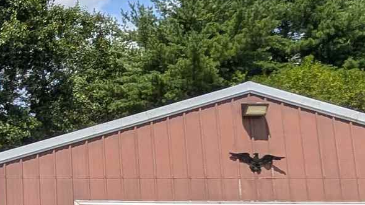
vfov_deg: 17.7
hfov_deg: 24.7
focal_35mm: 68
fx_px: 658
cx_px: -169
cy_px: 139
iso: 50
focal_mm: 2.02
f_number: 1.7
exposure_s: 1/3436
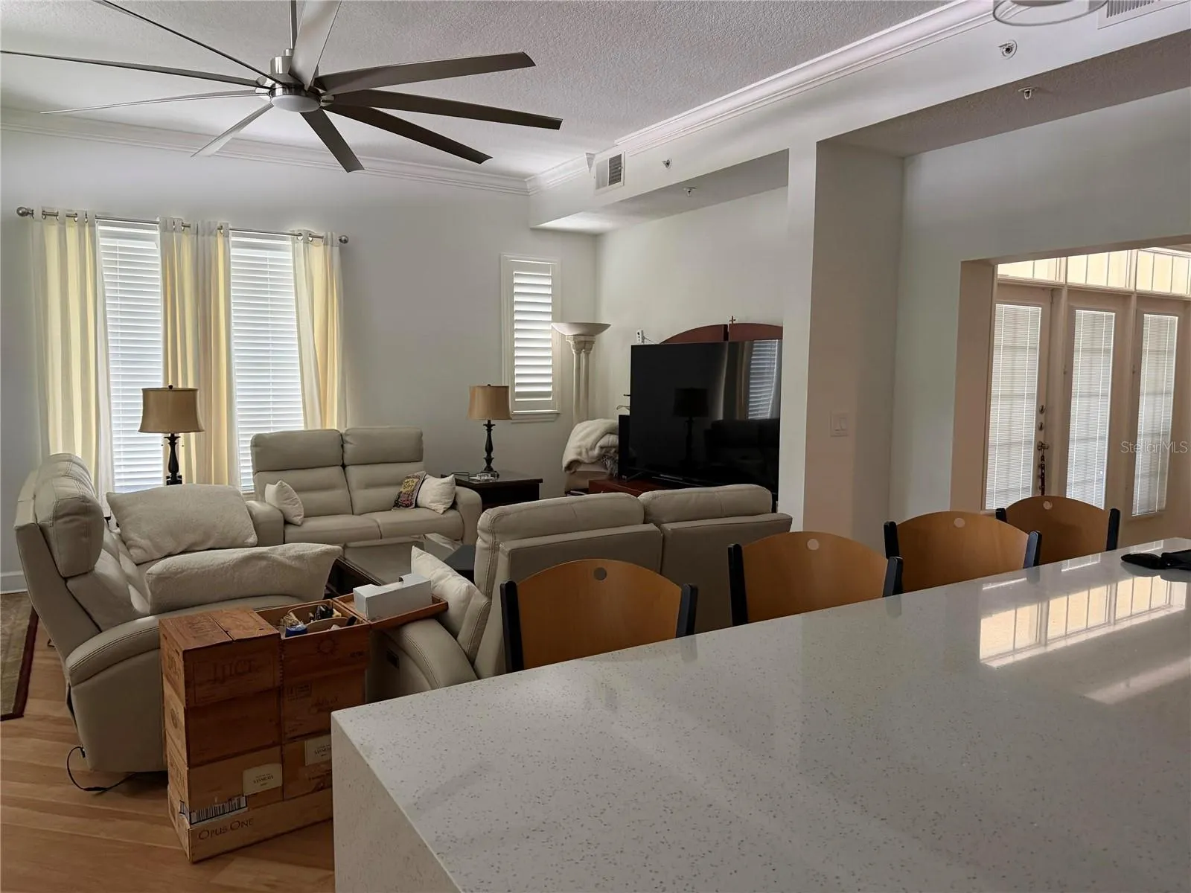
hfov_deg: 71.6
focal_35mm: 24
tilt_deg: -5.3
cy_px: 446
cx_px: 596
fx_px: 826
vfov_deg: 56.8
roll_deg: +0.3
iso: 250
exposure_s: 1/60
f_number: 1.78
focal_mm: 6.76
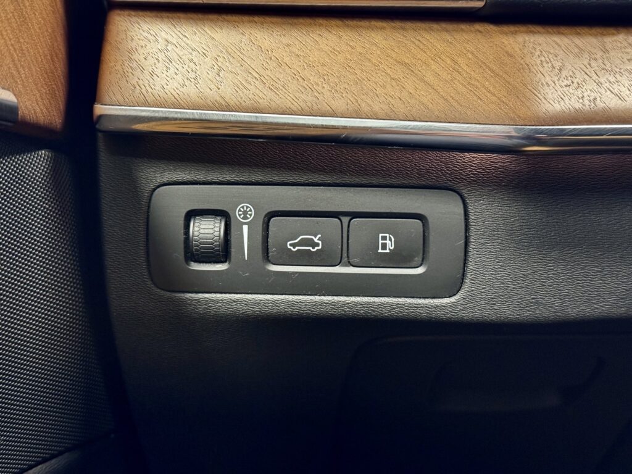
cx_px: 316
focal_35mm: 48
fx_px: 876
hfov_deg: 39.7
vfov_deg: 30.3
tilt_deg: -15.5
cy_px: 237
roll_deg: -0.5
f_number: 1.78
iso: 500
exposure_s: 1/27
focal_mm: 6.76
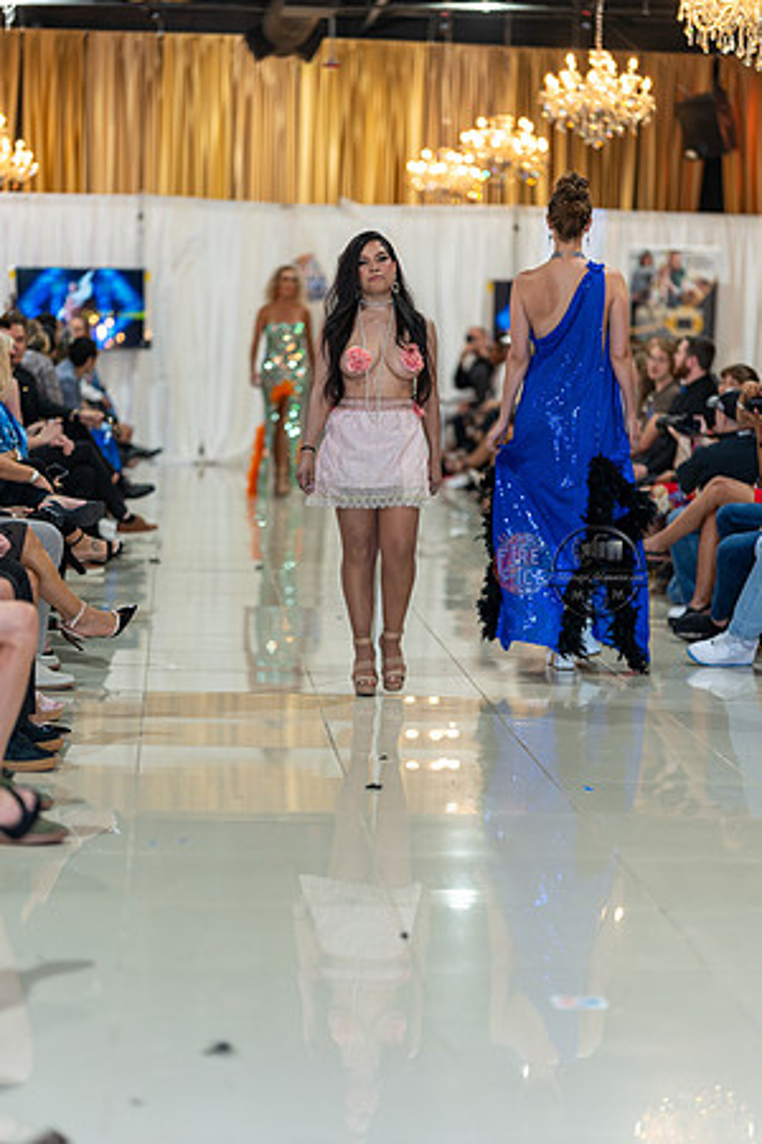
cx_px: 381
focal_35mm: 85
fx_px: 2699
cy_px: 572
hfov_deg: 16.1
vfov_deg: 23.9
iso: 100
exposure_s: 1/160
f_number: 1.4
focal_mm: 85
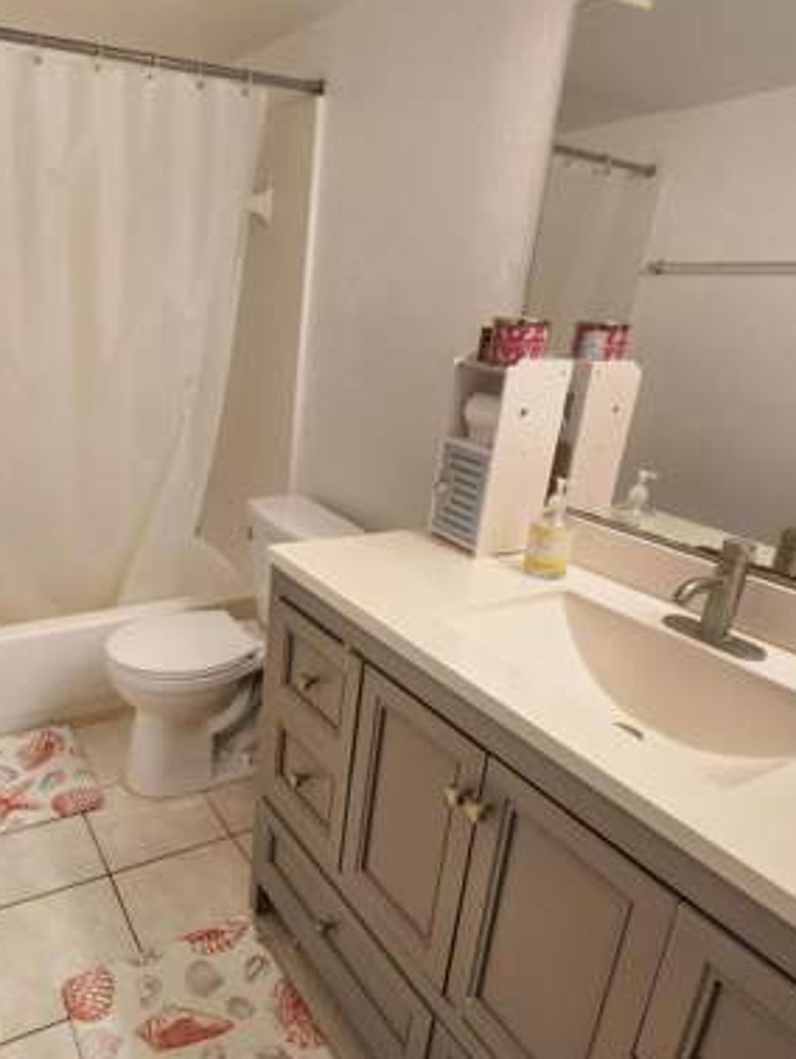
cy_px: 549
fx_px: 674
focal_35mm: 22
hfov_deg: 59.4
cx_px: 252
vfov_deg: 76.3
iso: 160
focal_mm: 2.2
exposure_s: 1/60
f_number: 2.2
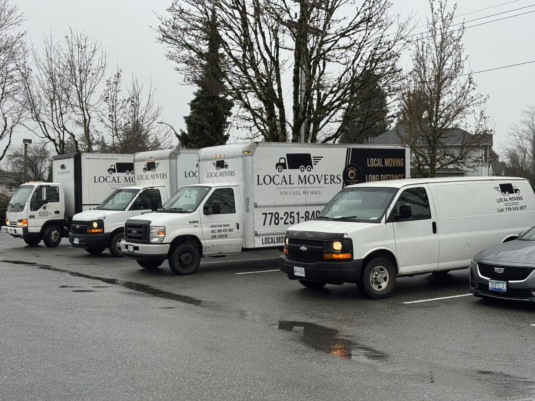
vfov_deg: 30.3
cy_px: 200
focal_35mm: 48
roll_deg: -0.7
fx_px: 742
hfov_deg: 39.7
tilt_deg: +1.9
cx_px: 268
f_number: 1.78
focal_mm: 6.76
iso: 64
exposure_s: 1/364
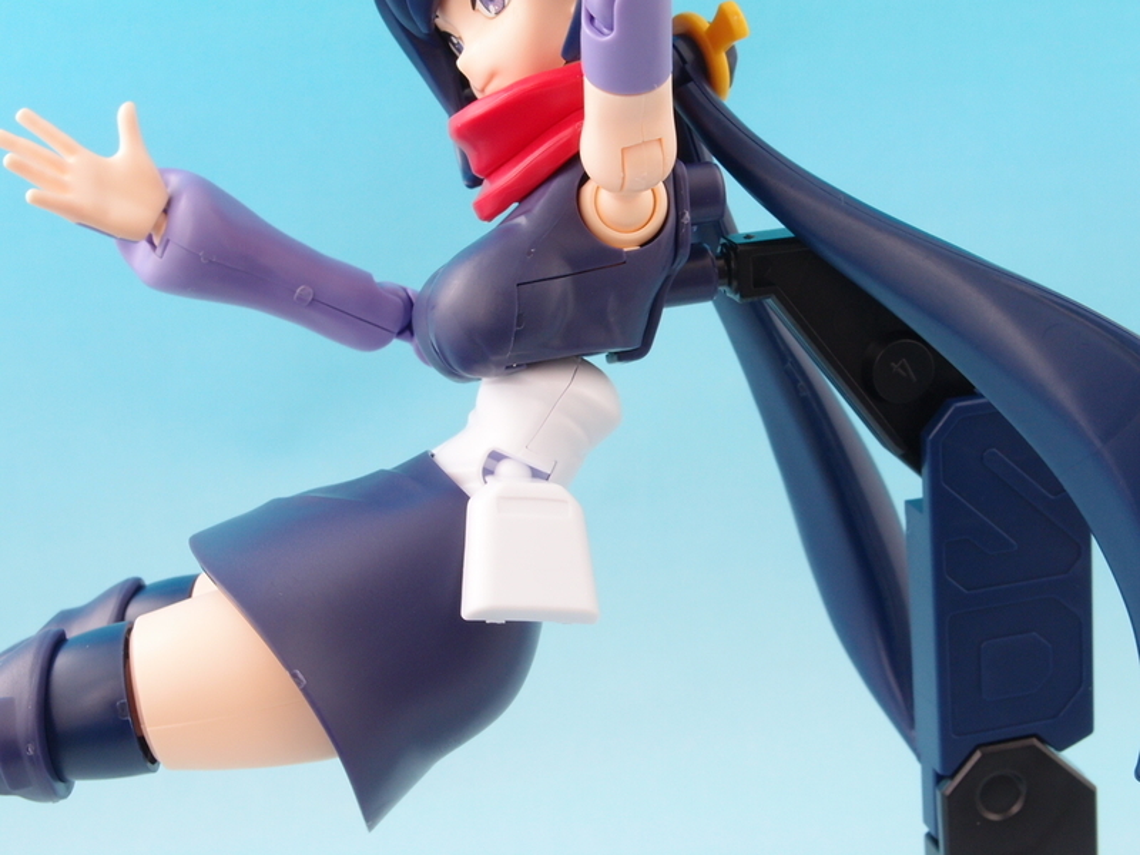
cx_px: 570
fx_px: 1647
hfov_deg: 38.2
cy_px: 428
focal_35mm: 50
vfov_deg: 29.1
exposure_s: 1
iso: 100
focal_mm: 10.83
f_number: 8
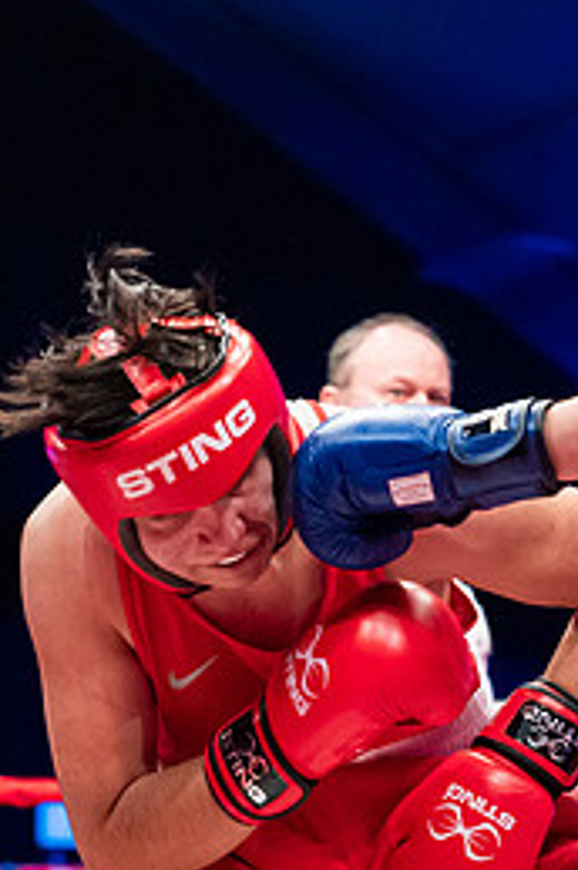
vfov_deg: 12.9
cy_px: 435
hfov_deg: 8.3
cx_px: 1006
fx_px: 3863
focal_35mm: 160
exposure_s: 1/1000
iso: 4000
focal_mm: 59
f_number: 2.8
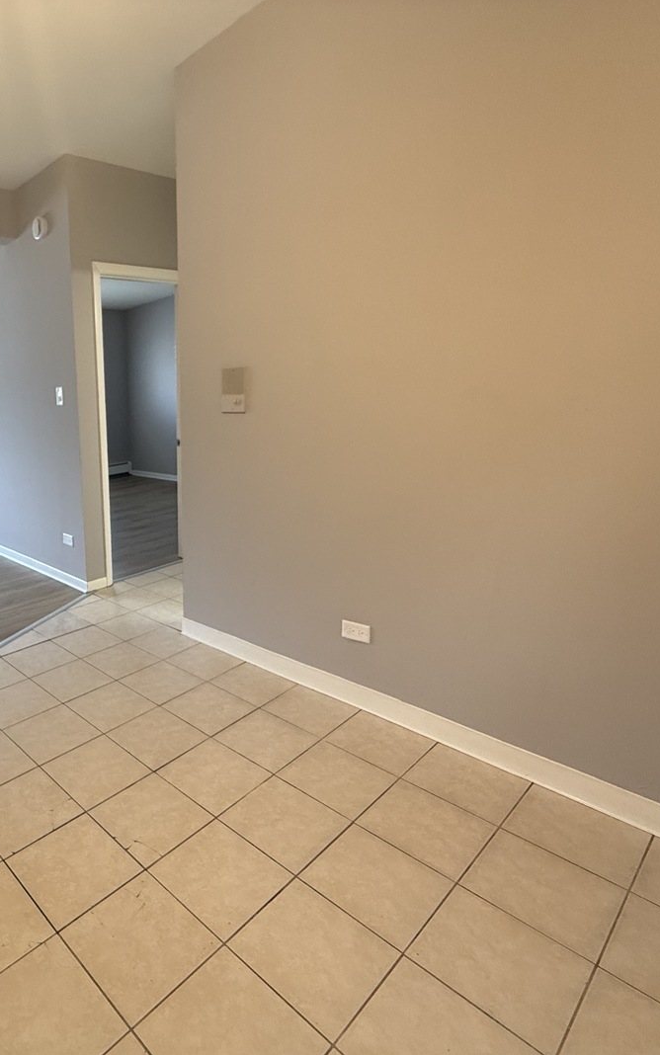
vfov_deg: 85.0
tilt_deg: -13.8
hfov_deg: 55.2
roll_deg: +3.2
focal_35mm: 20
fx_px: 575
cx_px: 126
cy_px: 530
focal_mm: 2.22
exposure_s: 1/120
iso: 250
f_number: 2.2
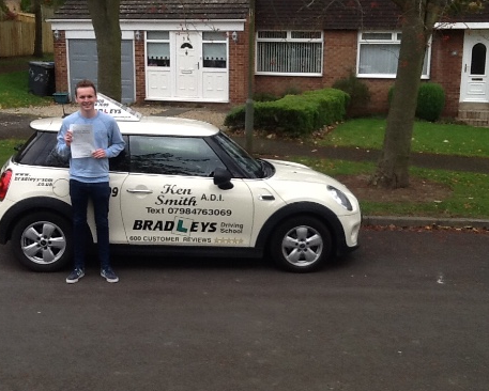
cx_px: 228
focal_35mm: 47
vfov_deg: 32.1
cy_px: 197
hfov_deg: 39.5
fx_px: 680
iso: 40
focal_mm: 2.03
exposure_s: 1/207
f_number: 2.4
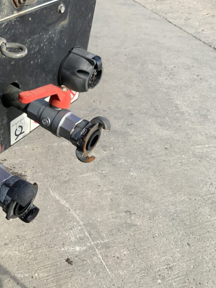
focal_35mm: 39
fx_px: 324
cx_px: 30
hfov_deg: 35.1
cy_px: 143
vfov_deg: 47.9
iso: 16
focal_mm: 3
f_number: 1.8
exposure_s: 1/486
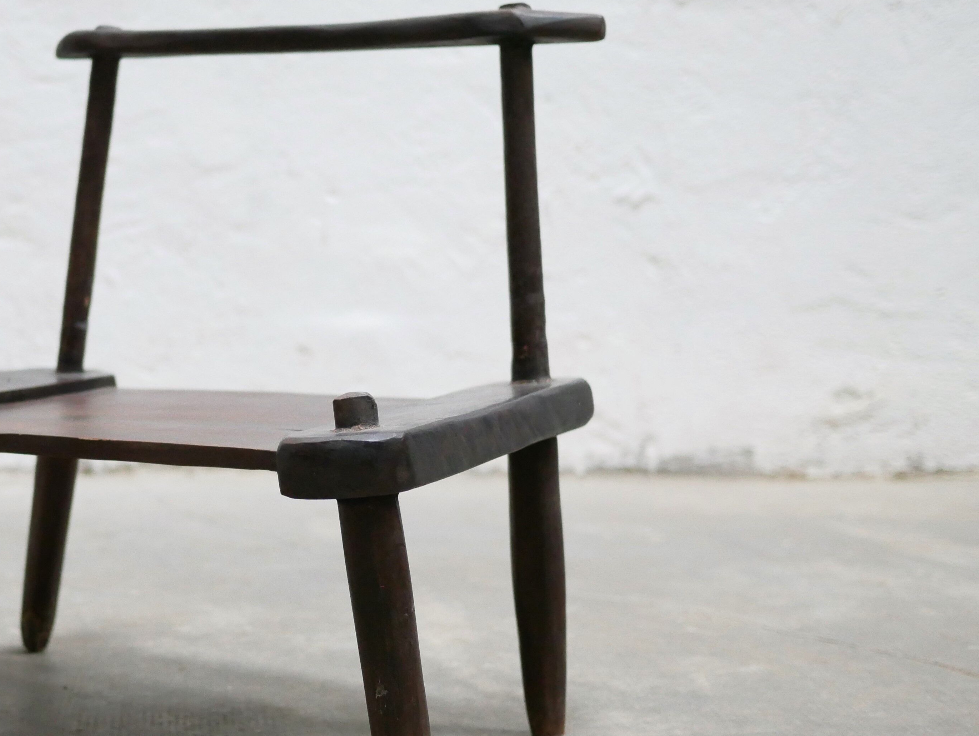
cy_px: 382
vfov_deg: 22.0
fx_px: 1896
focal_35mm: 67
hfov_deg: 28.5
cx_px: 238
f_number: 1.7
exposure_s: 1/60
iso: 1600
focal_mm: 20
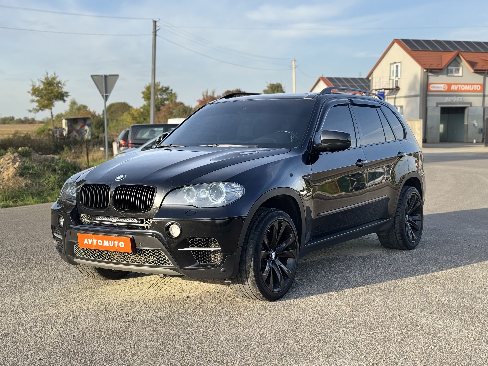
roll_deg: -0.2
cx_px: 244
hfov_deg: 39.7
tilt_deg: -5.0
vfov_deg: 30.3
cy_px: 183
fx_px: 677
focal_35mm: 48
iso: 64
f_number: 1.78
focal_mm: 6.76
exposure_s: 1/593
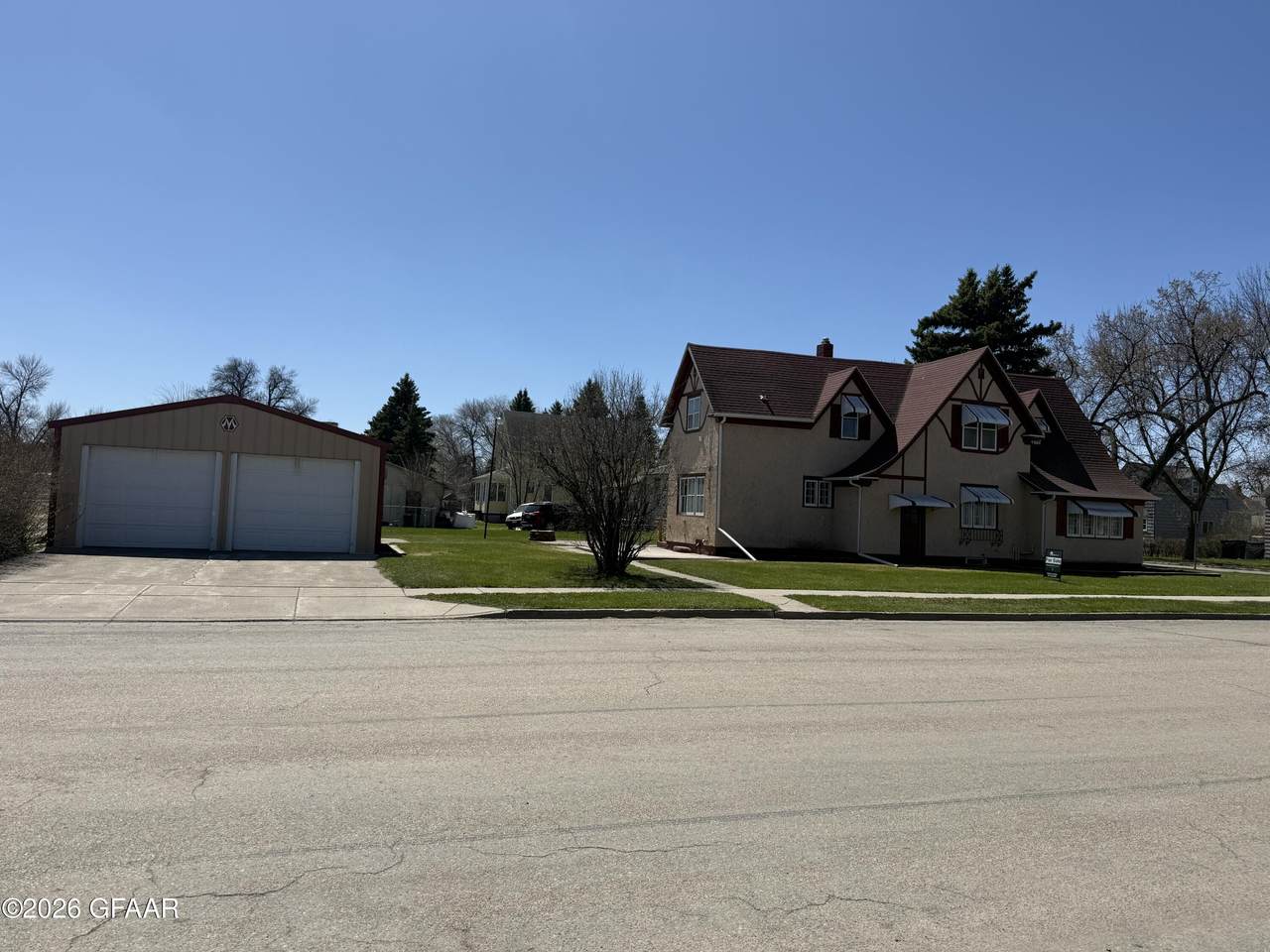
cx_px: 635
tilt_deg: +3.0
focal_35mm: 24
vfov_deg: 56.8
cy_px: 476
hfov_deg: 71.6
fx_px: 881
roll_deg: -2.7
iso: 80
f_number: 1.78
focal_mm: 6.76
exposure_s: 1/8130
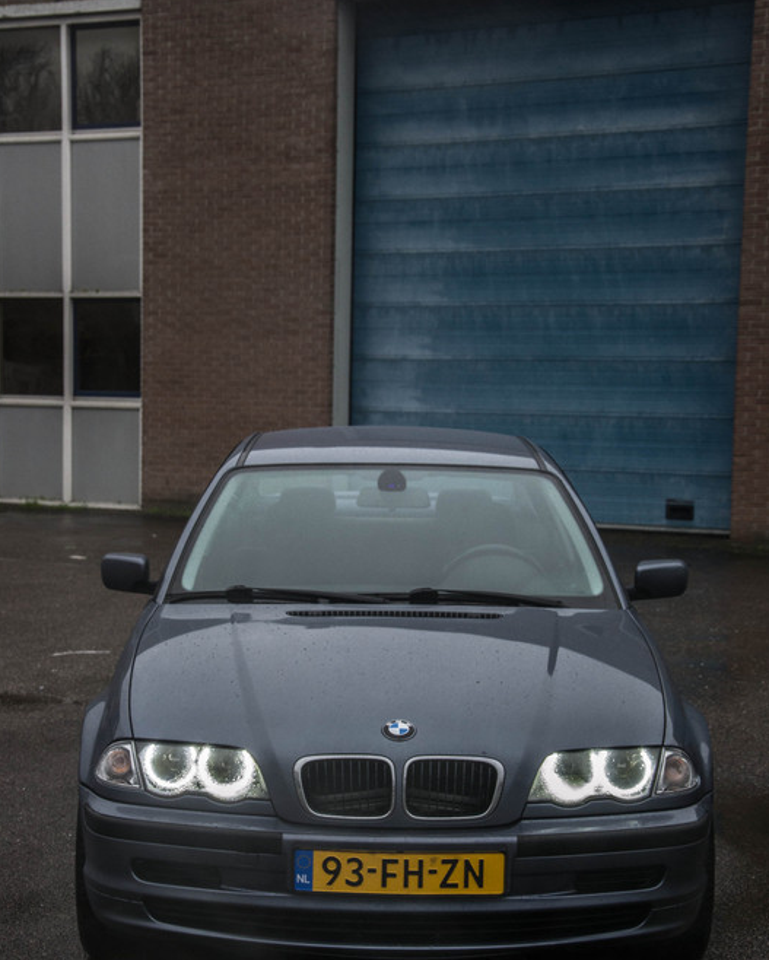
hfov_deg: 23.5
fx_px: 1848
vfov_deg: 29.1
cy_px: 518
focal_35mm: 65
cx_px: 384
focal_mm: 38
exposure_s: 1/100
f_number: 5
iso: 400
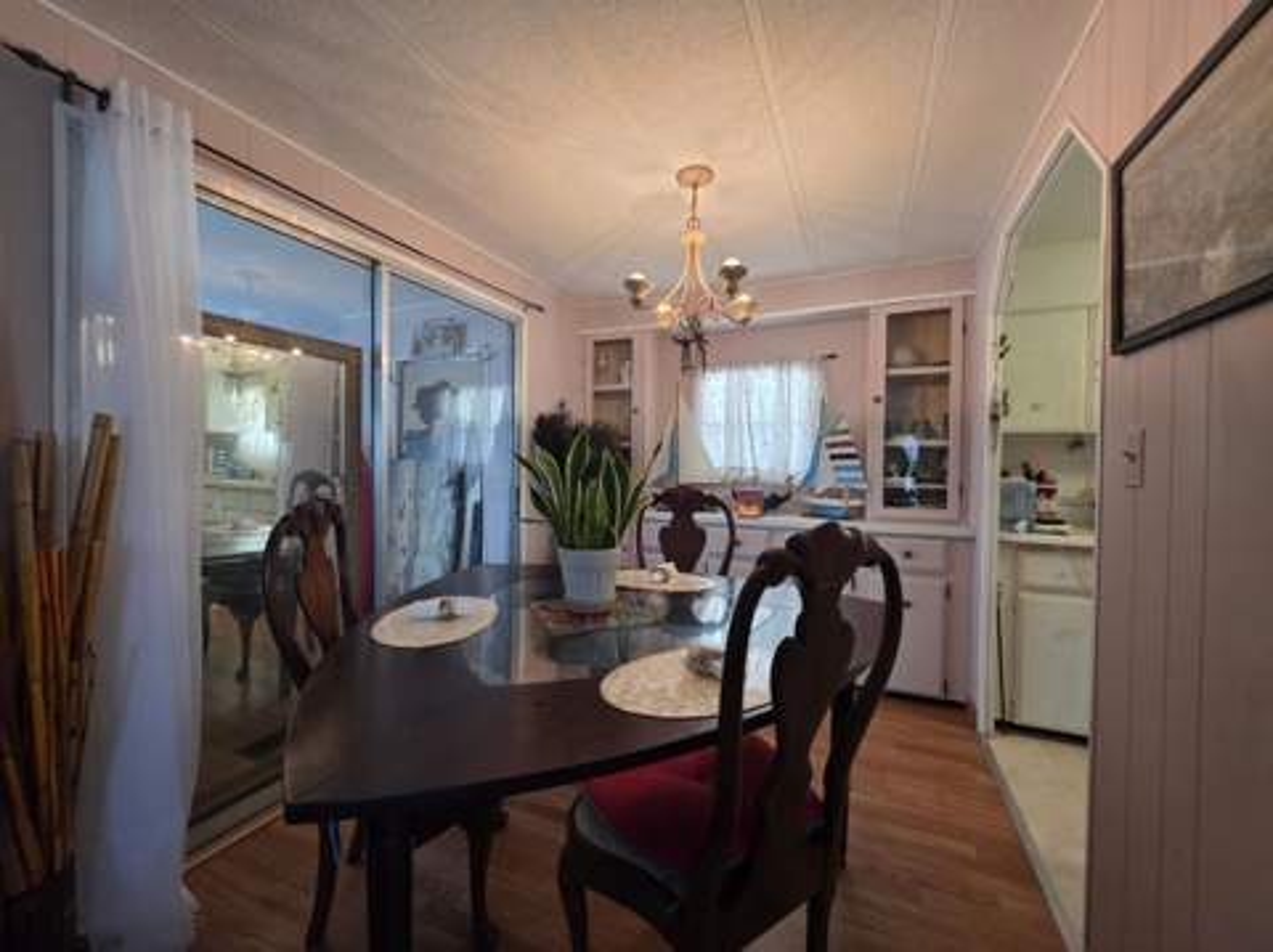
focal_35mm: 13
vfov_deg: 89.8
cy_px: 476
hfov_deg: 106.2
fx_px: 478
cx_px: 636
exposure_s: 1/60
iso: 160
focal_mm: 2.2
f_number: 1.9
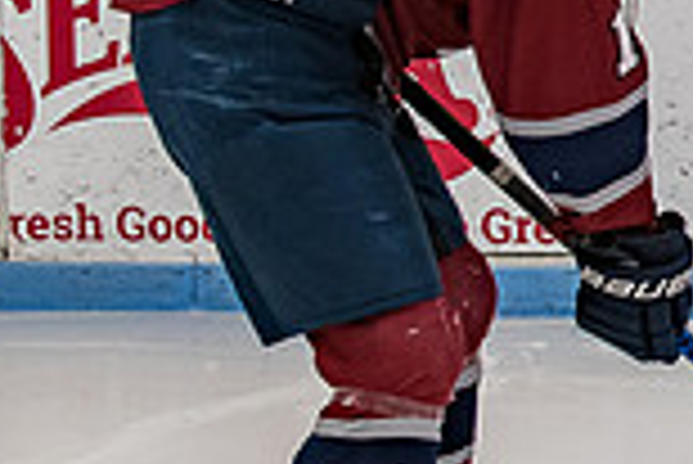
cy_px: -15
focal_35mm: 179
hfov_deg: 10.9
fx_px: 3449
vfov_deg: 7.6
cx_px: 1145
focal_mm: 28
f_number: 4
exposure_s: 1/250
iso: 500
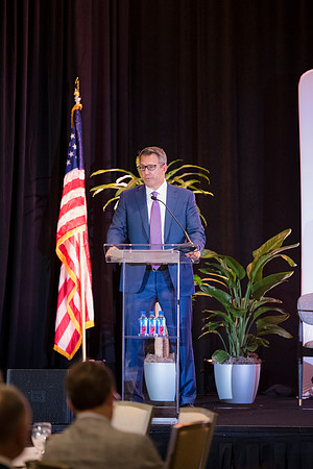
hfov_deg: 6.9
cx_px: 156
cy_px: 234
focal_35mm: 200
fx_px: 2608
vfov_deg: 10.3
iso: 6400
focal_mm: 200
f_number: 2.8
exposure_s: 1/160
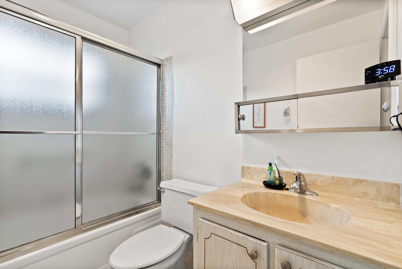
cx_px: 201
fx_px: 179
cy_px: 134
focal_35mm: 16
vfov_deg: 73.8
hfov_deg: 96.7
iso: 1600
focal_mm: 16
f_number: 8
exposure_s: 1/80
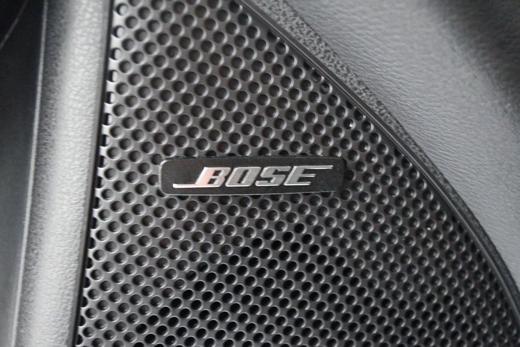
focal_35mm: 51
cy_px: 174
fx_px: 736
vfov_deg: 26.5
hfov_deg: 38.9
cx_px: 260
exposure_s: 1/25
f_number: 5
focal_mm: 34
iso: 12800
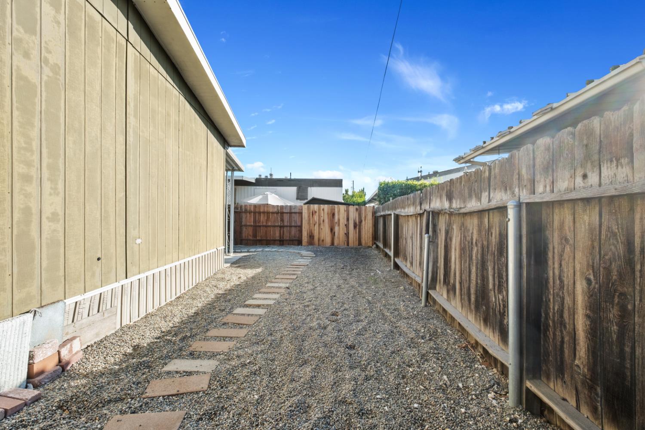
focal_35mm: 15
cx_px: 322
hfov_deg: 100.4
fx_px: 269
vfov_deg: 77.3
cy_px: 215
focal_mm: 10
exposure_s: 1/200
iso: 200
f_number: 5
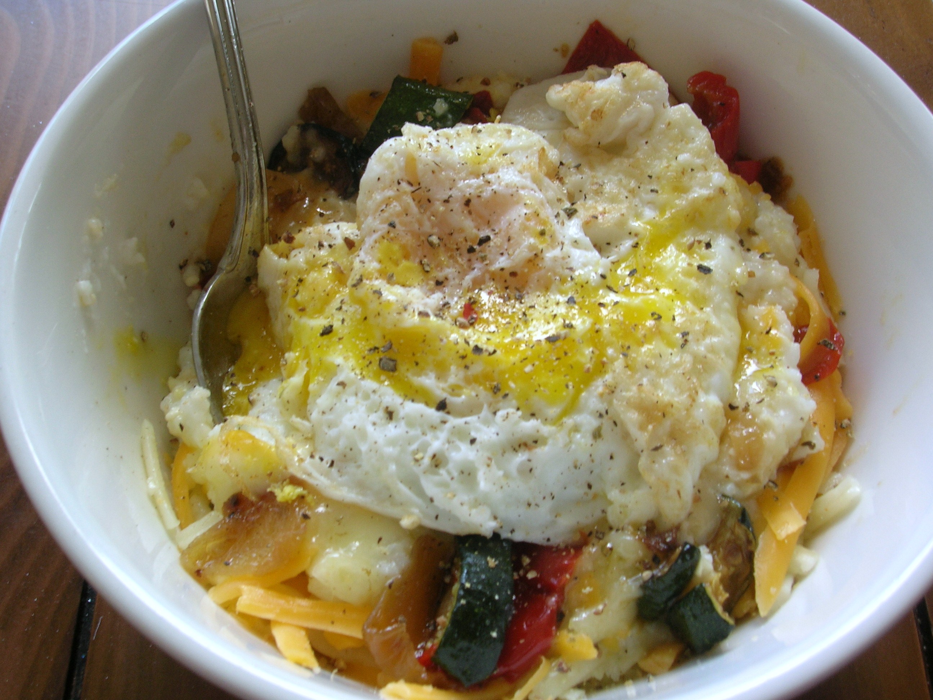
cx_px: 466
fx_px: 1024
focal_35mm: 38
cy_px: 350
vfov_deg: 37.7
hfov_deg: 49.0
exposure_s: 1/11.1
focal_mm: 6.4
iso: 50
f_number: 5
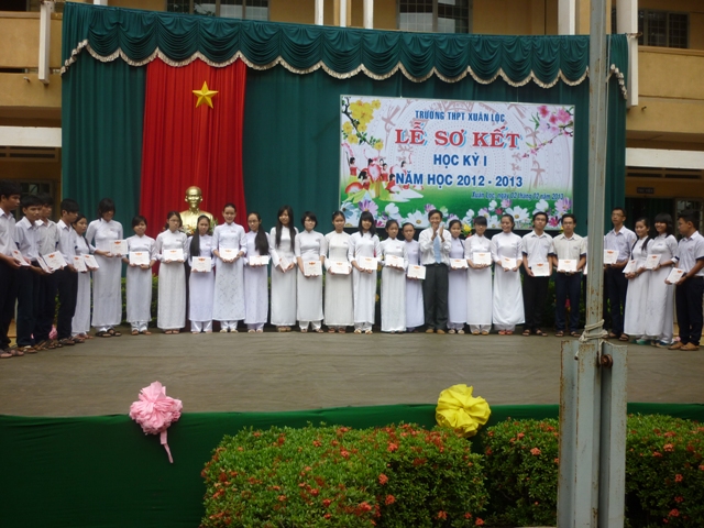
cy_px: 264
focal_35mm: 36
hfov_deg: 51.4
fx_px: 732
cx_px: 352
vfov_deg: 39.7
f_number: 2.9
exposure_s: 1/500
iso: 80
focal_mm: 5.9
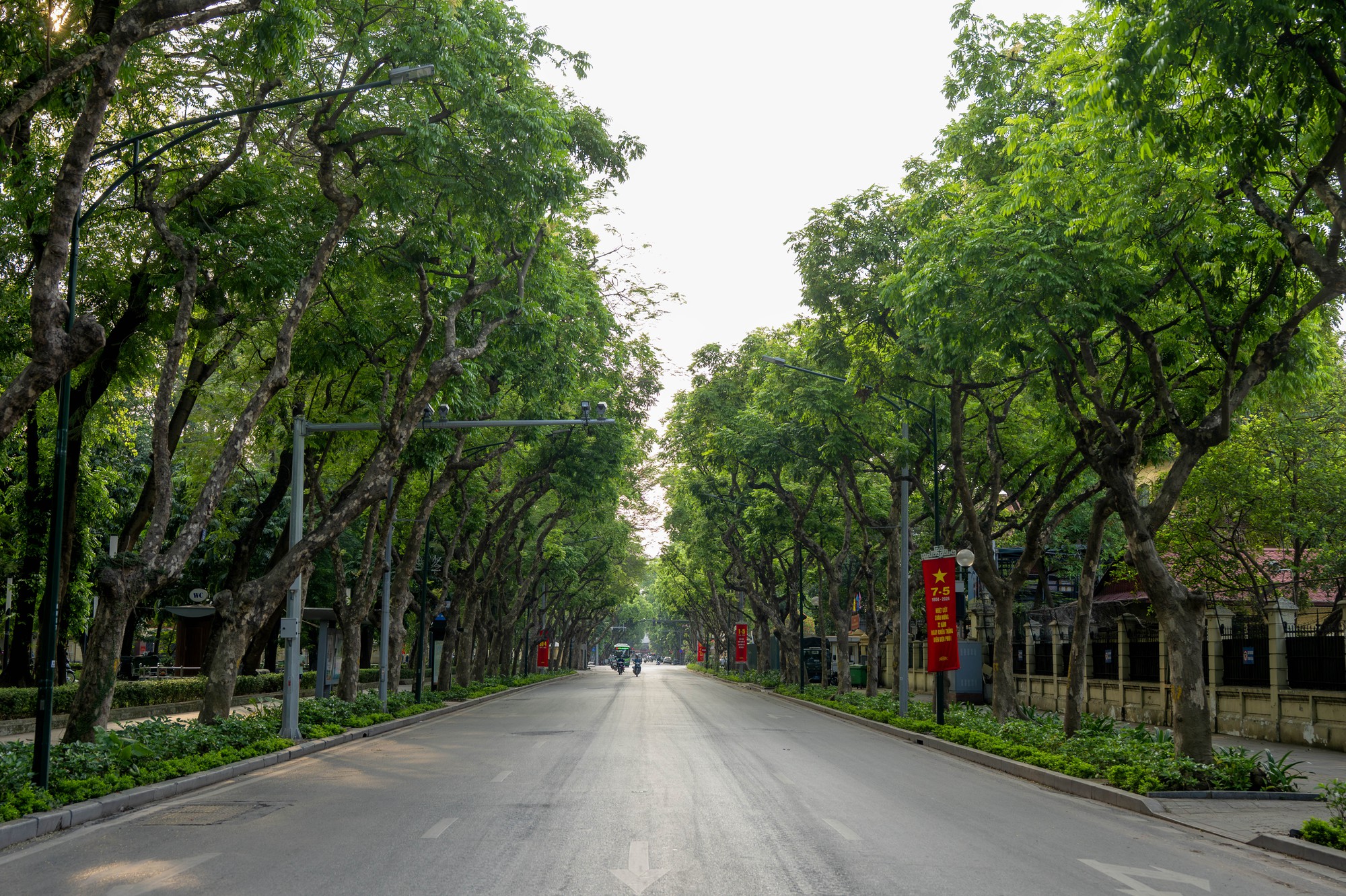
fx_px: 1607
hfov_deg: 45.4
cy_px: 448
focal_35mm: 43
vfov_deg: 31.2
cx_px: 673
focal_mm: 29
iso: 400
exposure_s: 1/400
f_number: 3.5
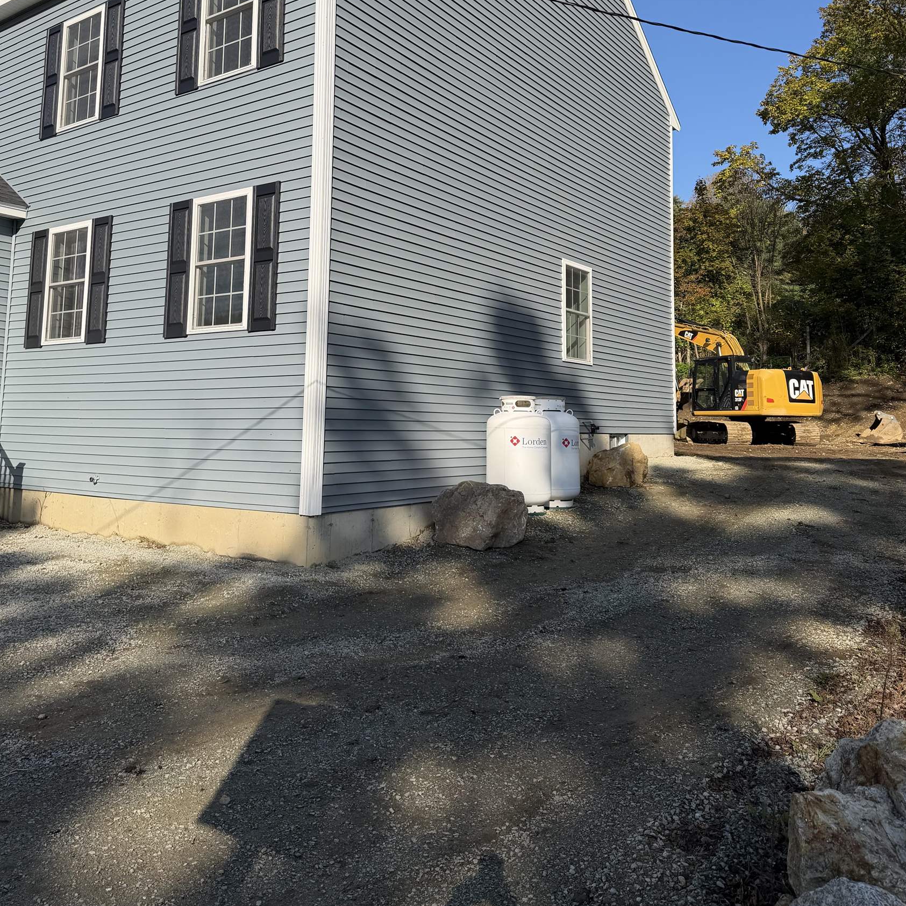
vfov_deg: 54.7
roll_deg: +0.5
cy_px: 319
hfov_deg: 55.6
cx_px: 447
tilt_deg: +7.7
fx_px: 859
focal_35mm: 29
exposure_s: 1/4167
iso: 80
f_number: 1.78
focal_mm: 6.76
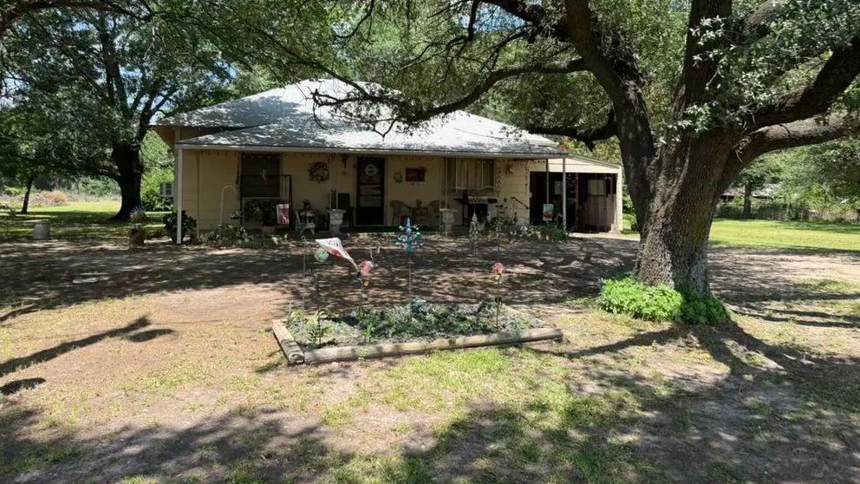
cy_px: 180
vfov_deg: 42.6
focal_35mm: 27
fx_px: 616
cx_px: 438
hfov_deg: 69.9
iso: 80
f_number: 1.78
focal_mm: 6.76
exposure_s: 1/1292
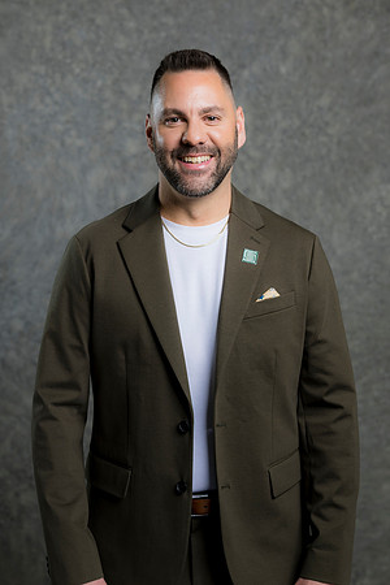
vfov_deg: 23.9
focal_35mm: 85
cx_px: 195
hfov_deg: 16.1
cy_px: 292
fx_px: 1381
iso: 125
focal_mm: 85
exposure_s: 1/200
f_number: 5
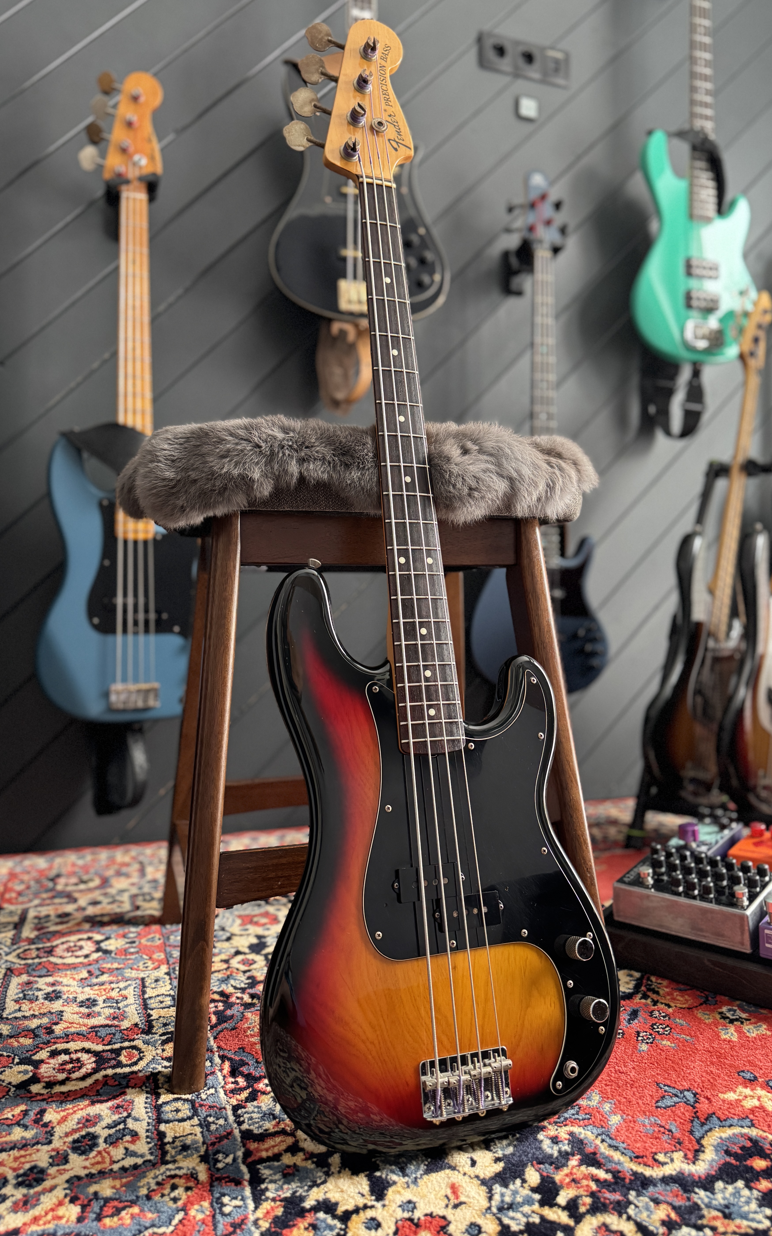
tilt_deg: +0.0
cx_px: 427
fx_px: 875
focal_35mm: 26
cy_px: 606
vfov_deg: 70.4
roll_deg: +0.0
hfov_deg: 47.5
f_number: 1.78
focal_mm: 6.76
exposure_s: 1/60
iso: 500
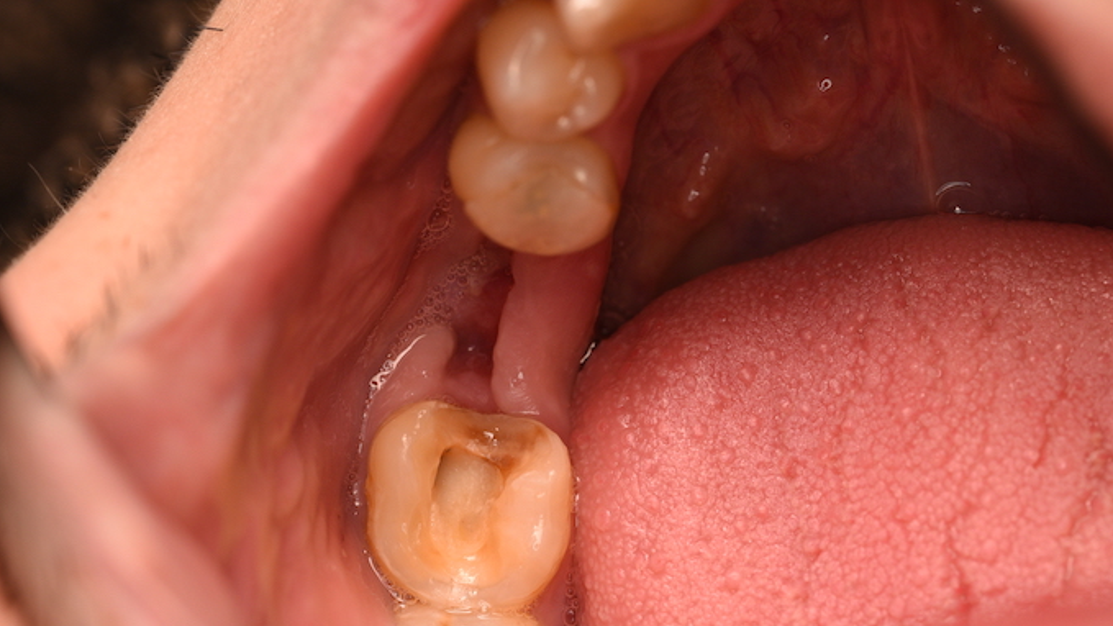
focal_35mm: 166
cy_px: 418
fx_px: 4899
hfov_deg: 13.0
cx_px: 556
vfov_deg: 7.3
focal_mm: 105
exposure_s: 1/250
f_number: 13
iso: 400
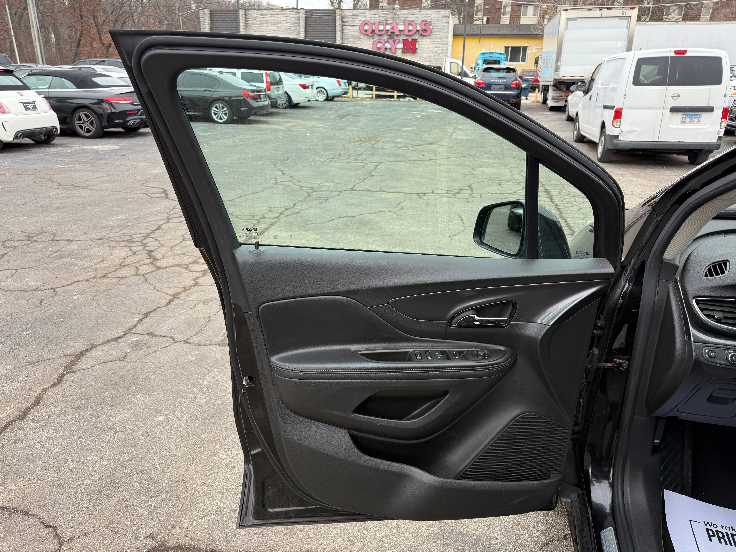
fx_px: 510
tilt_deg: -20.5
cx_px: 368
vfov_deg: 56.8
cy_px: 276
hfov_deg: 71.6
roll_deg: -0.1
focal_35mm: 24
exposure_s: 1/299
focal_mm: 6.76
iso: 80
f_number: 1.78
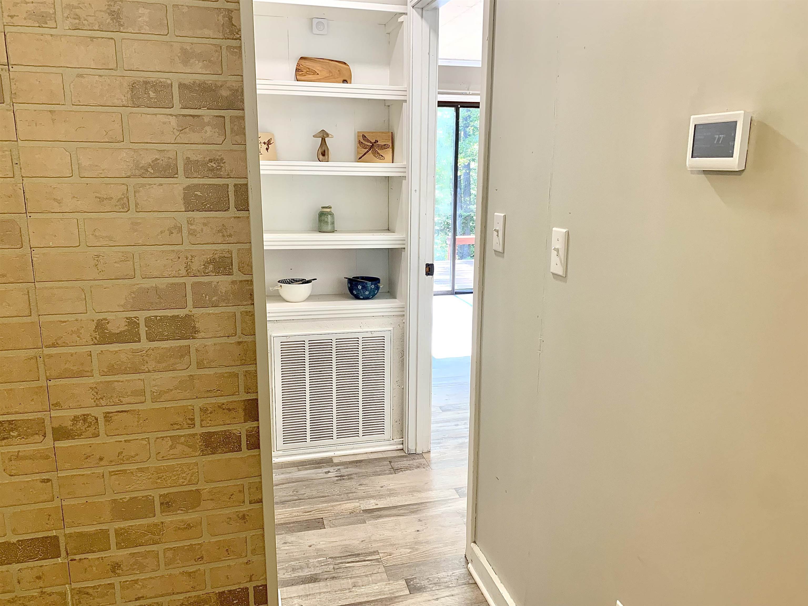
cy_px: 303
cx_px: 404
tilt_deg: -12.2
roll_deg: -1.0
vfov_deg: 53.1
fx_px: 607
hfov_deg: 67.3
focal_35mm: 26
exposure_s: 1/60
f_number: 1.8
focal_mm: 4.25
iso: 80
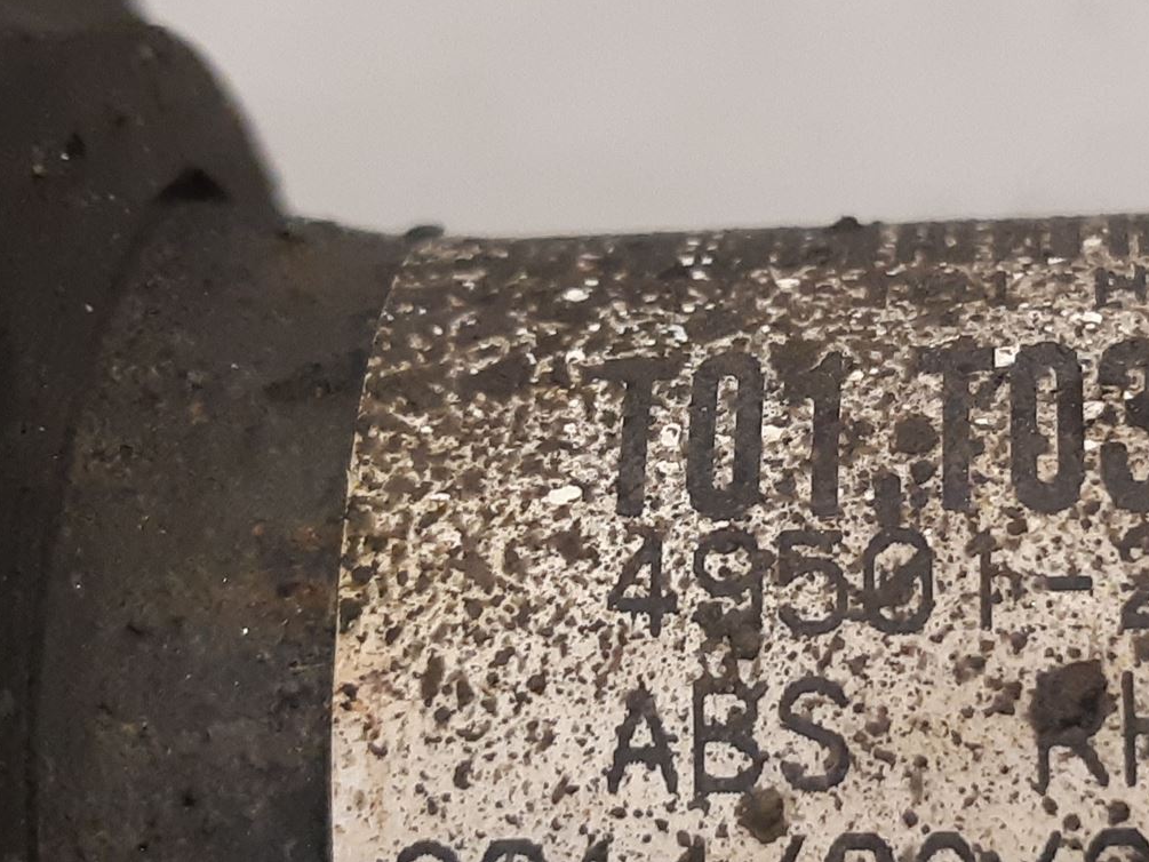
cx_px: 908
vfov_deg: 27.3
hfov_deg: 35.1
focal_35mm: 53
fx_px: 1759
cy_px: 590
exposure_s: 1/50
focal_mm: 3.93
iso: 250
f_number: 1.7
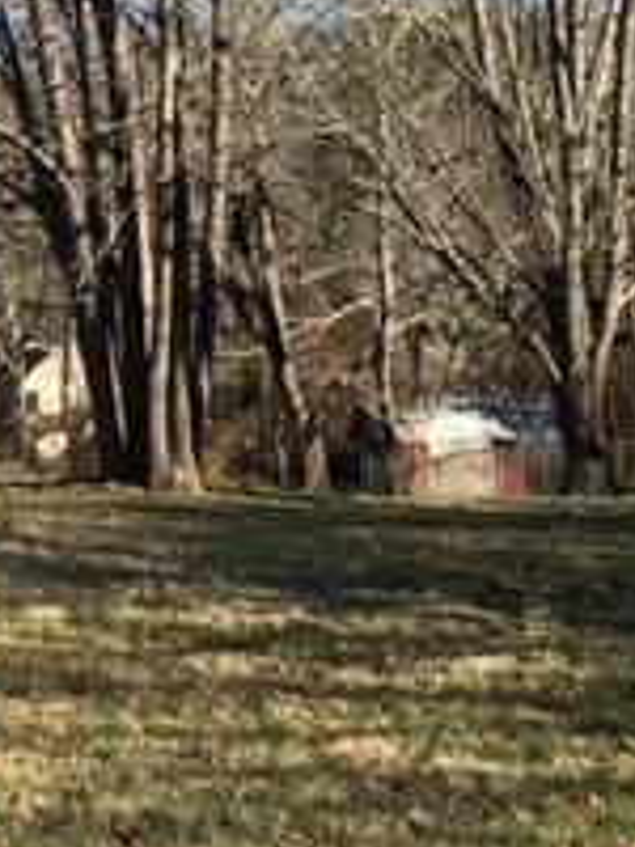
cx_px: -195
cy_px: 114
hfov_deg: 15.1
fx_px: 2275
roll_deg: +2.8
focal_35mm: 93
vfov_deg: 20.7
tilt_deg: +7.3
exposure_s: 1/746
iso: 25
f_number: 2.2
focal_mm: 4.15
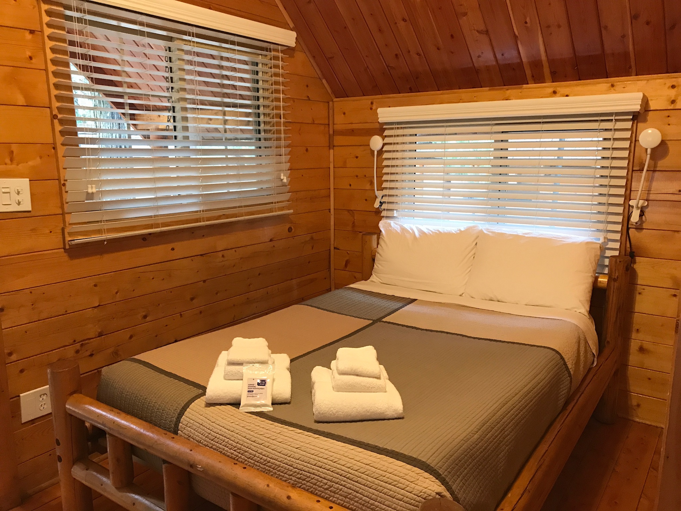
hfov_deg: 63.4
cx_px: 340
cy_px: 256
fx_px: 551
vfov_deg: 49.7
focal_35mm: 28
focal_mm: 3.99
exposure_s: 1/15
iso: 64
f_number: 1.8
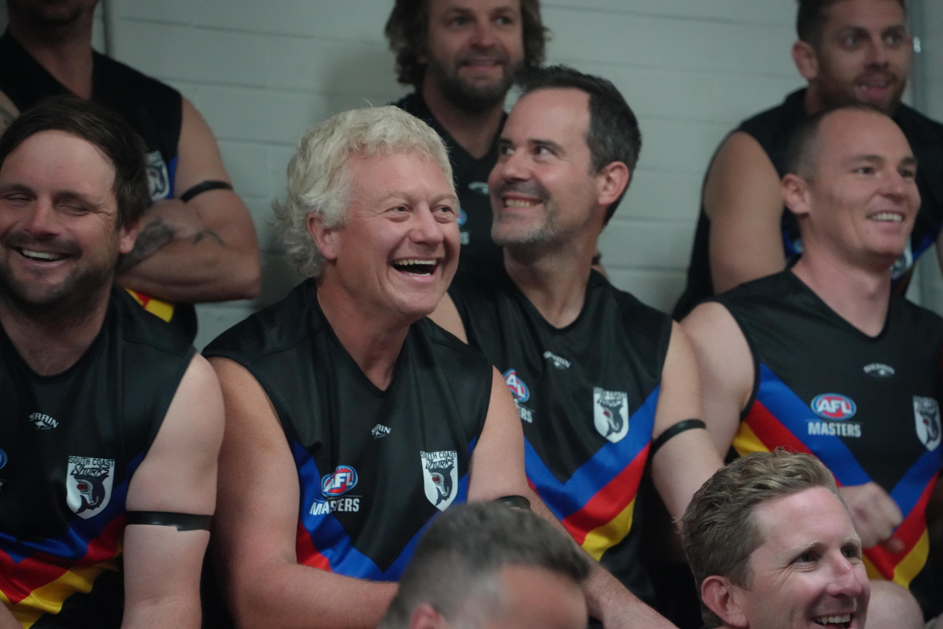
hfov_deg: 11.9
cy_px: 314
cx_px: 472
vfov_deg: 8.0
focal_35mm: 172
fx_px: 4505
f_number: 5.6
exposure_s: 1/40
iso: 12800
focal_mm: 172
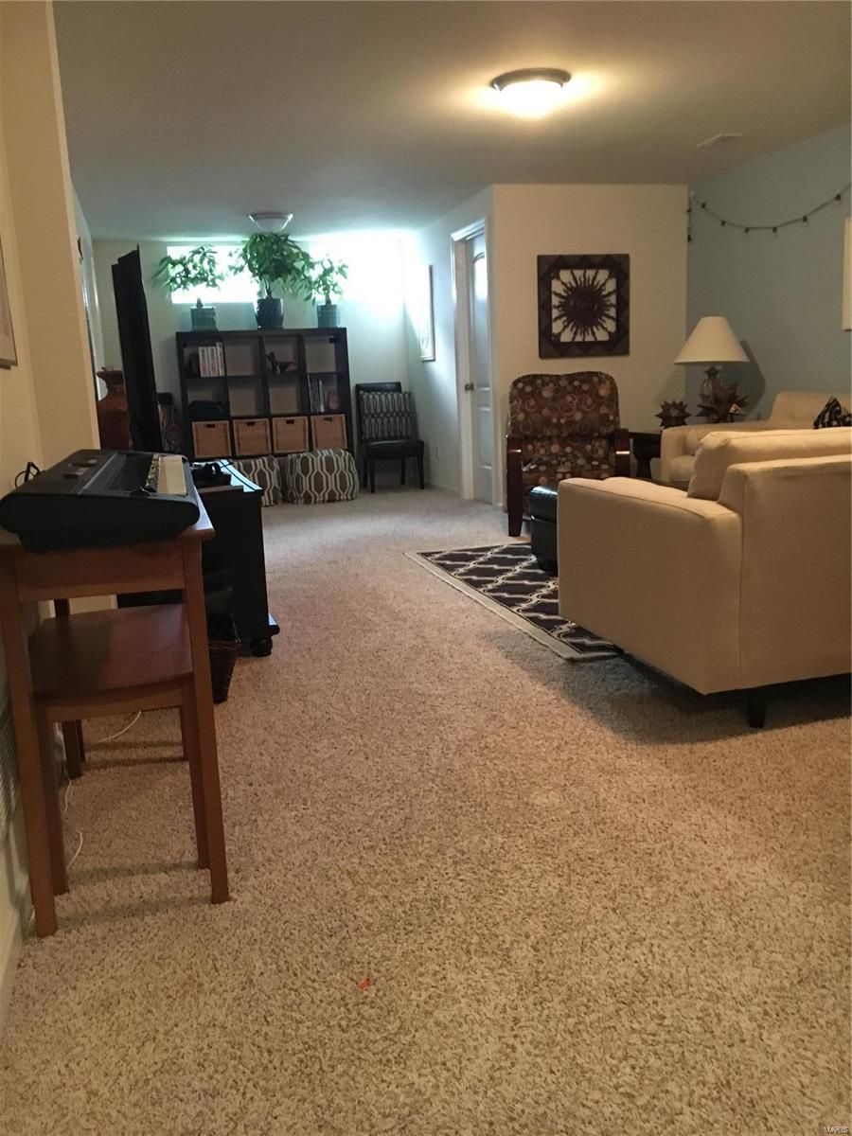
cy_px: 568
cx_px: 426
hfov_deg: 48.2
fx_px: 952
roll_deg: +3.5
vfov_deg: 61.7
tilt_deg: -10.7
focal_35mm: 29
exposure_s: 1/15
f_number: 2.2
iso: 320
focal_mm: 4.15
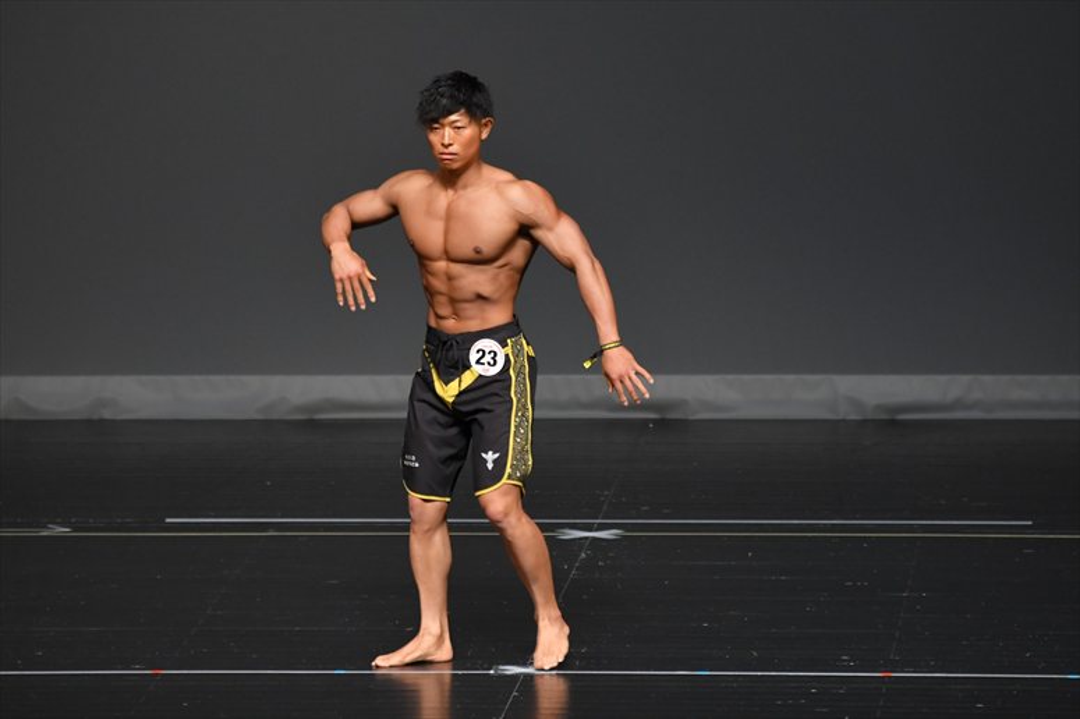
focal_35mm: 345
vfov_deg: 4.0
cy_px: 360
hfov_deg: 6.0
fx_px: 10345
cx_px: 540
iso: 2000
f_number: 5.6
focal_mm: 230
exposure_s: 1/400
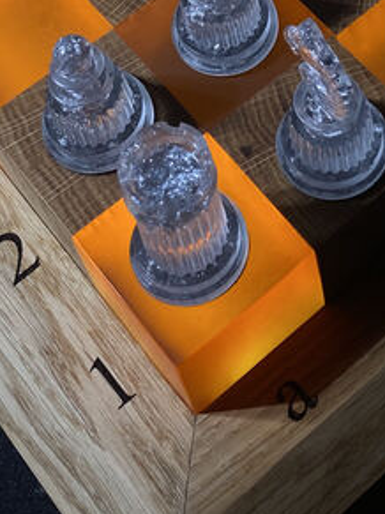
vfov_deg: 20.3
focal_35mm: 90
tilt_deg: -51.4
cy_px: -113
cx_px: 272
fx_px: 1336
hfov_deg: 16.3
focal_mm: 4.25
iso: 64
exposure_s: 1/100
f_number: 1.8
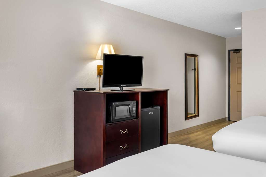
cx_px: 133
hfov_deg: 61.9
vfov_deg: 43.6
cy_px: 88
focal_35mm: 30
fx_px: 222
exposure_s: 1/1.67
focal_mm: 30
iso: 400
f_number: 8
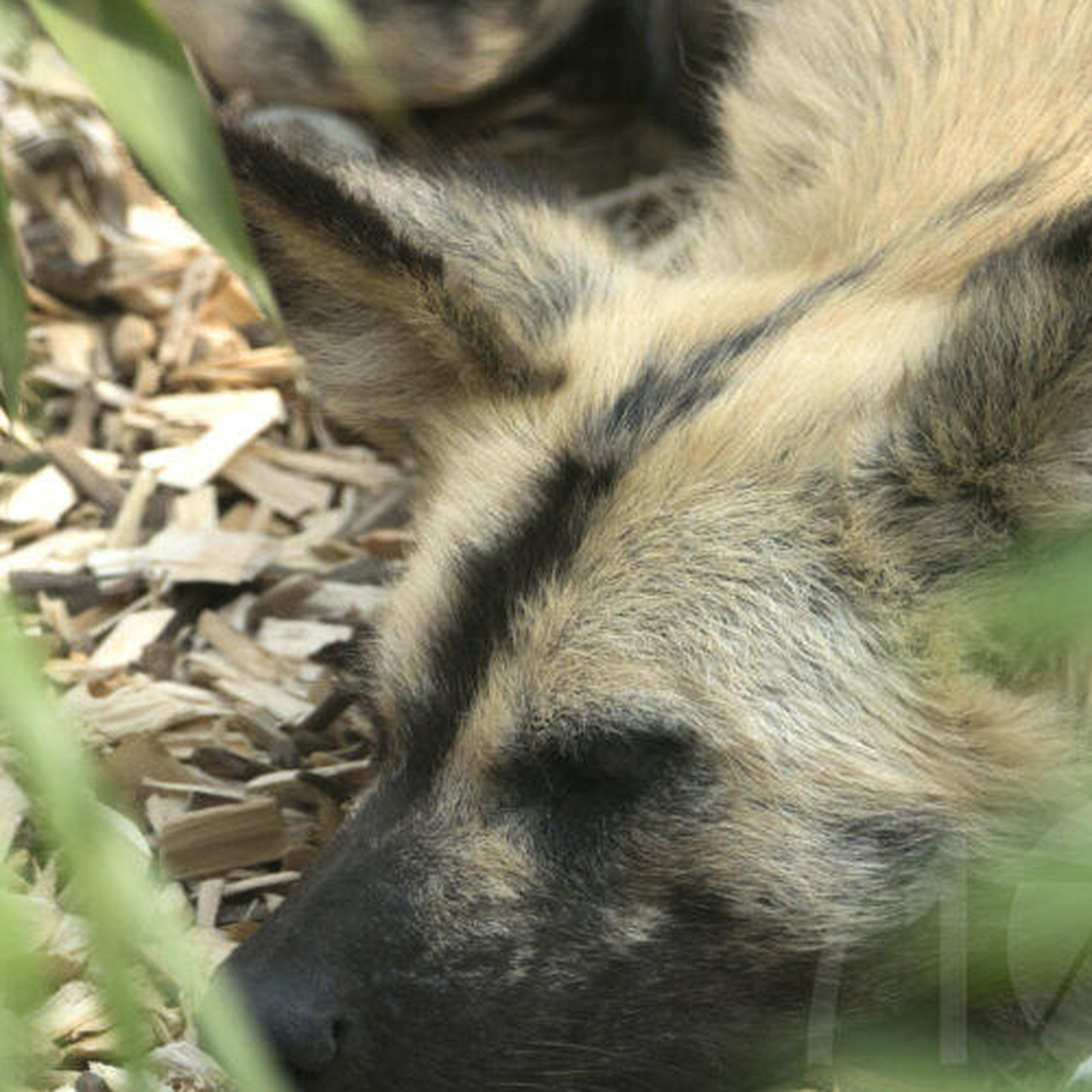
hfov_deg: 2.2
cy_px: 634
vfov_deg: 2.2
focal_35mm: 783
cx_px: 762
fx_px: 27946
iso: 200
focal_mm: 300
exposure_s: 1/250
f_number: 5.6
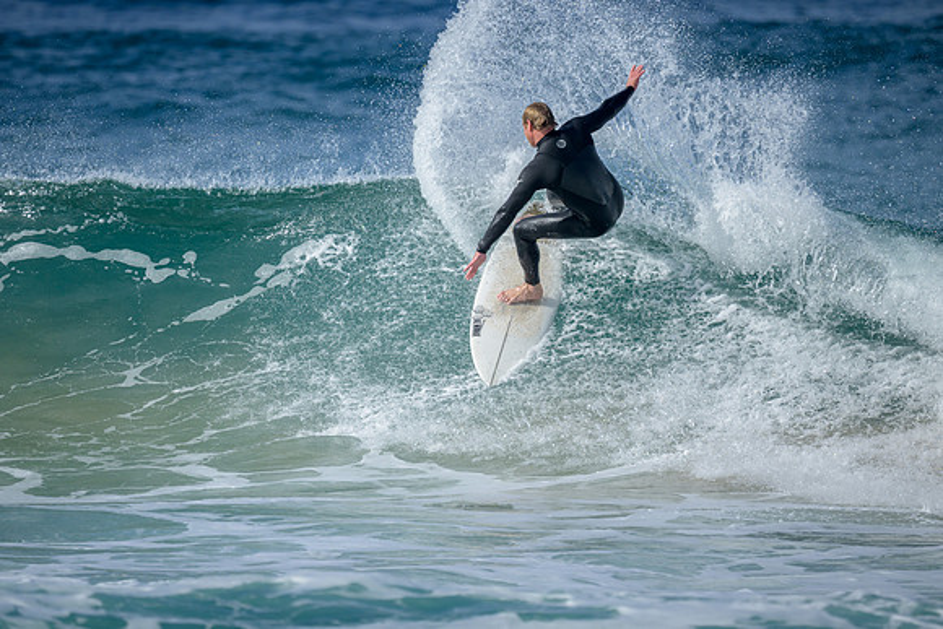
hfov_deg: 2.6
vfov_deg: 1.7
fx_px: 20959
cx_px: 472
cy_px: 314
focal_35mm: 800
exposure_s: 1/2500
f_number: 6.3
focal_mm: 800
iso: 320
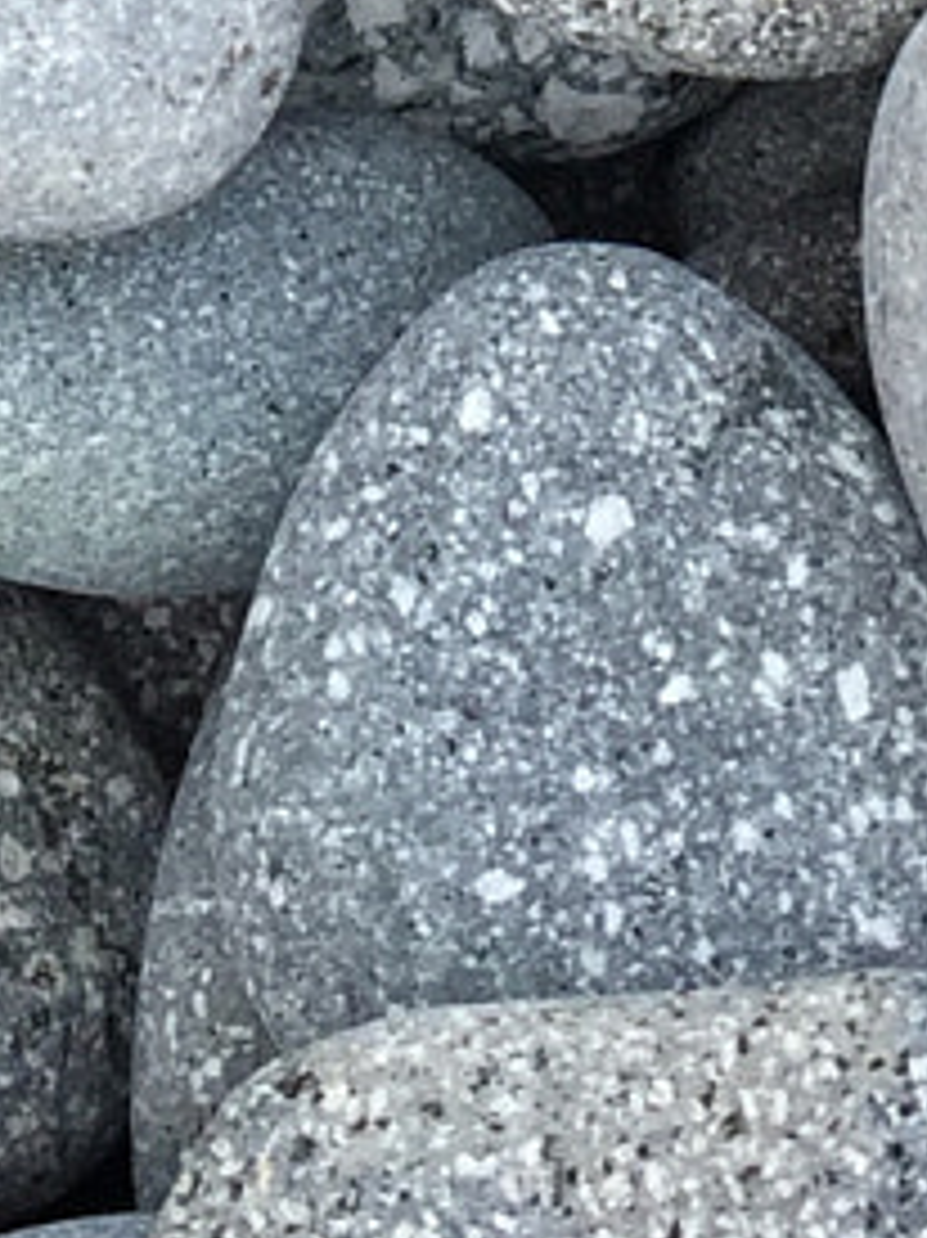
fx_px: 6039
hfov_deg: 8.8
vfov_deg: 10.5
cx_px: 536
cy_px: -1432
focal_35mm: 169
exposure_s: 1/507
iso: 32
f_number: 2.2
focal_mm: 4.15
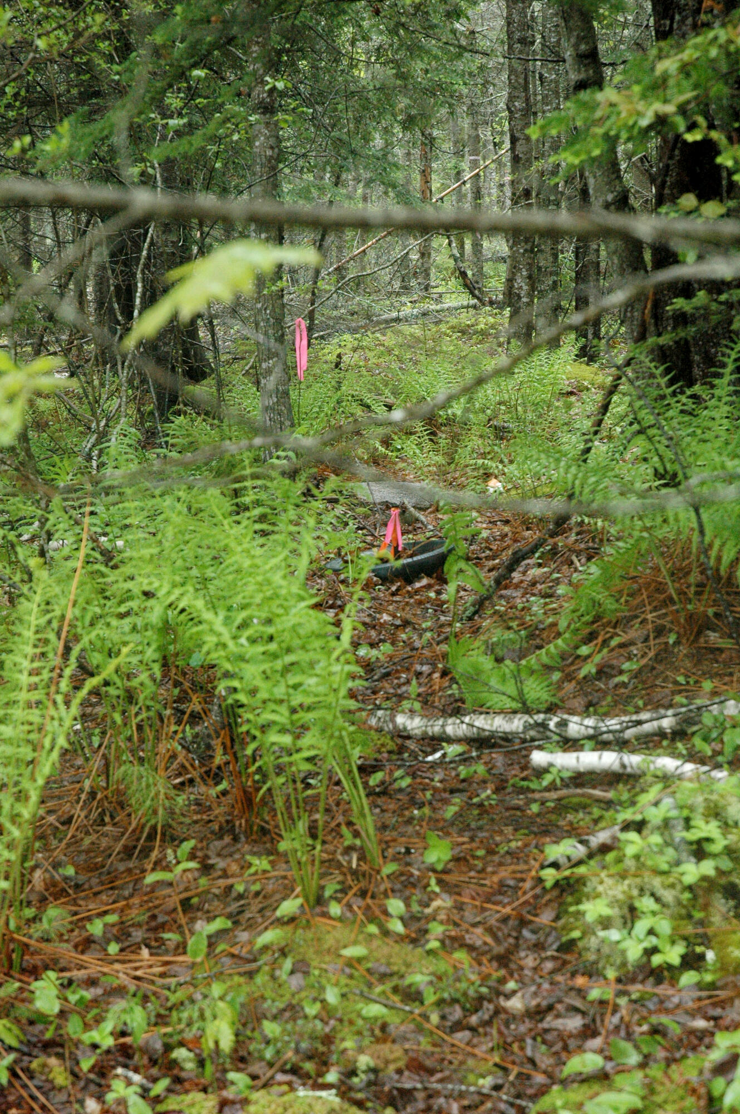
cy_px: 557
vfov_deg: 26.0
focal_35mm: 78
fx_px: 2410
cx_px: 370
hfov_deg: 17.5
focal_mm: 52
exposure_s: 1/125
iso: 1600
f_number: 5.6
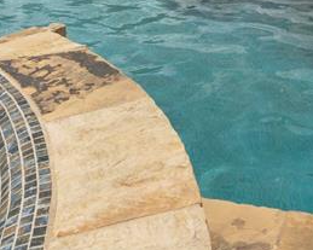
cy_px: -153
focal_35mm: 63
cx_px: 243
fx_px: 583
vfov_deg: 19.9
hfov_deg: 29.5
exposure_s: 1/160
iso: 400
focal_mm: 17
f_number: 10
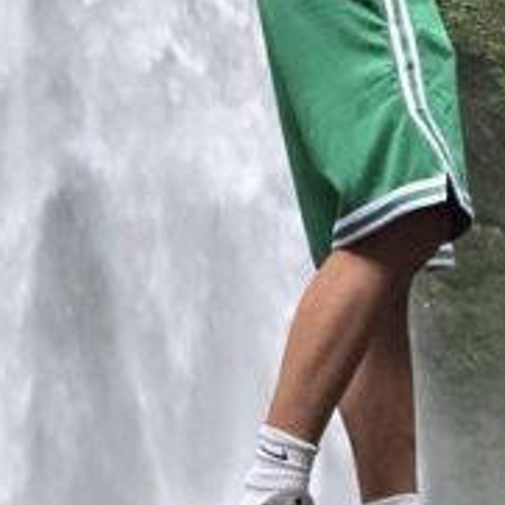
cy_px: -184
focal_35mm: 115
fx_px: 1898
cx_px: 187
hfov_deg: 15.1
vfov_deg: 14.4
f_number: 1.8
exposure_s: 1/180
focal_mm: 5.4
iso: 160
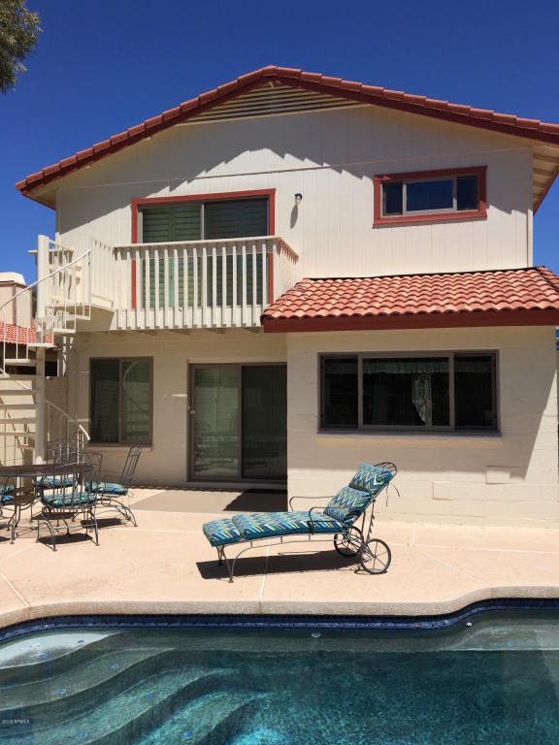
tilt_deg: +1.6
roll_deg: -0.5
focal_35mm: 29
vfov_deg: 61.7
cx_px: 280
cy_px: 372
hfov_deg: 48.2
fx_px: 624
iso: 25
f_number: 2.2
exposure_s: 1/3077
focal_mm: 4.15
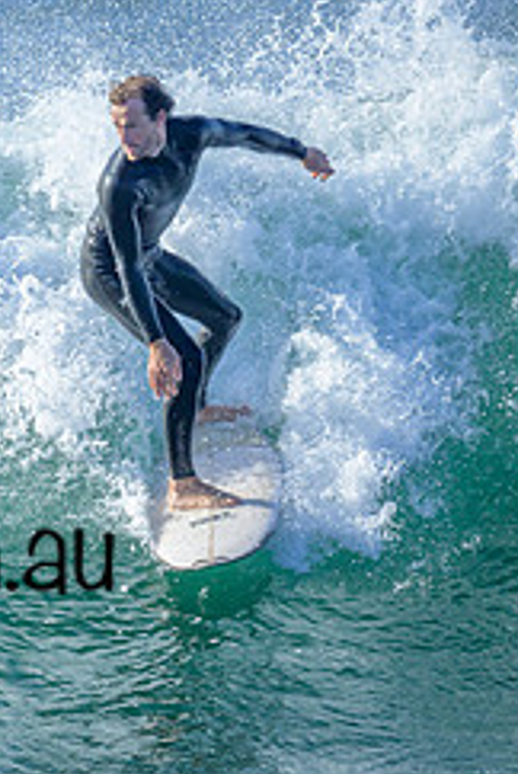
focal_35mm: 2198
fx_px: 47301
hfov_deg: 0.6
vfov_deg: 0.9
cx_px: -87
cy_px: 429
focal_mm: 800
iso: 360
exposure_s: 1/2000
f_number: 6.3
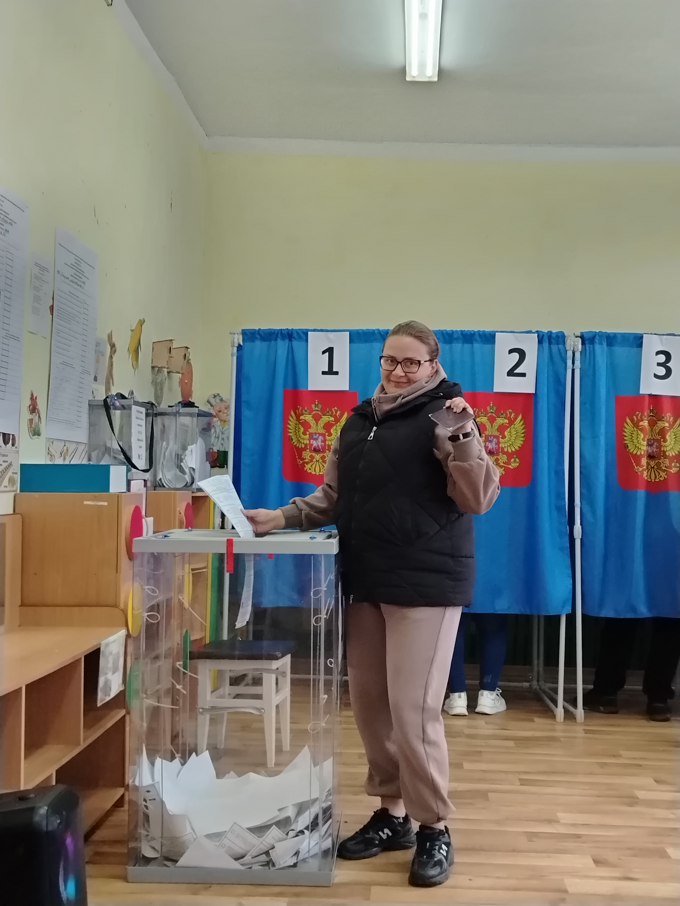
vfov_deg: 43.9
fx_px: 1126
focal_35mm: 43
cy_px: 453
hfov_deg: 33.6
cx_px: 340
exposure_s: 1/120
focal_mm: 5.25
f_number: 1.75
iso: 1916
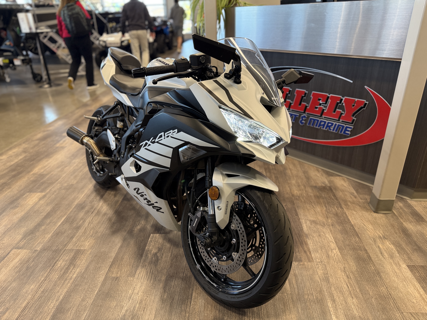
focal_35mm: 24
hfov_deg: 71.6
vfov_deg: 56.8
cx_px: 214
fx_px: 296
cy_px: 160
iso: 250
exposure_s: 1/120
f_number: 1.78
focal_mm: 6.76
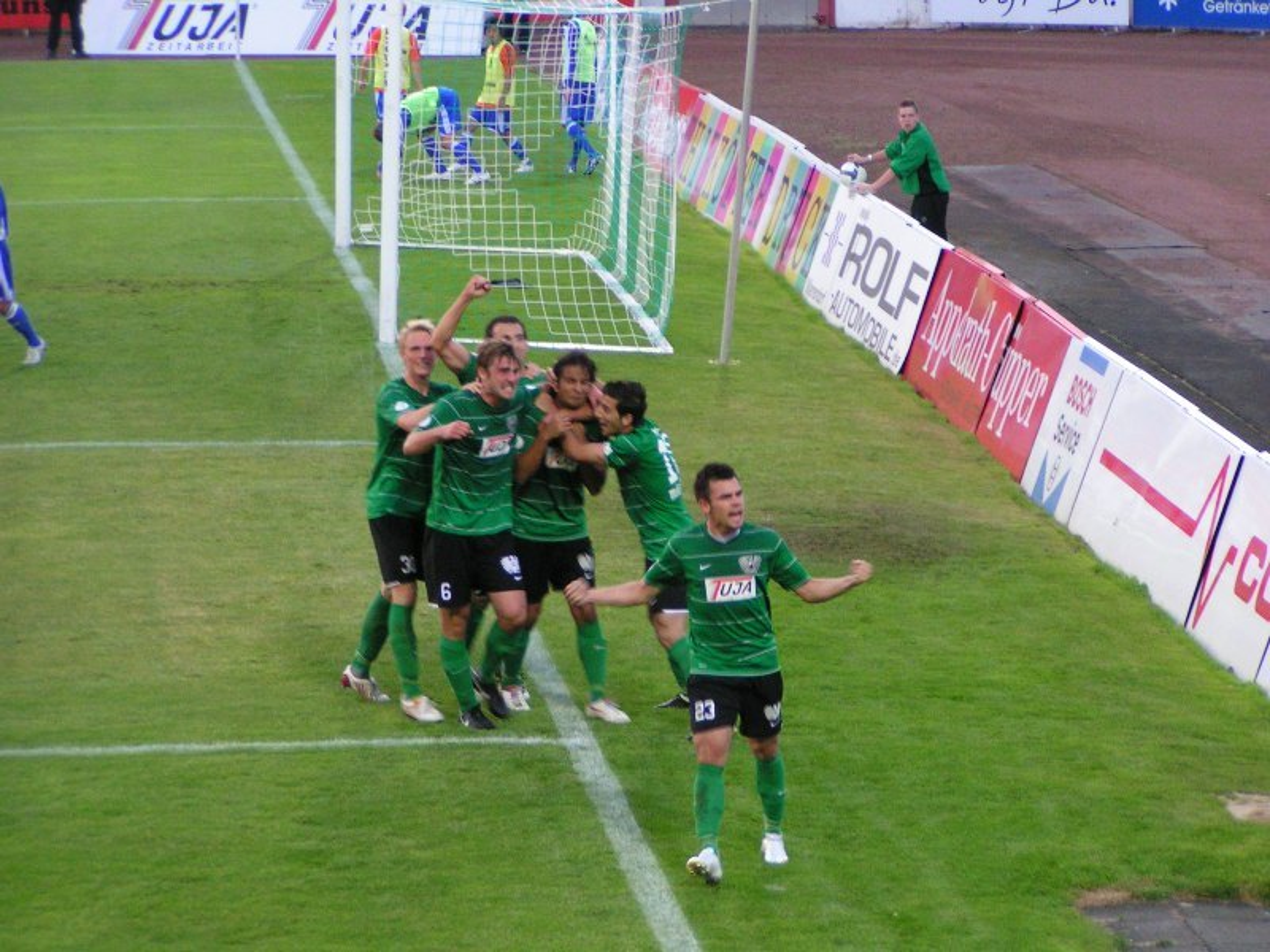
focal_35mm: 172
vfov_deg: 8.6
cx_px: 635
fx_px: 6310
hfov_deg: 11.5
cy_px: 476
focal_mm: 26.3
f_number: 3.5
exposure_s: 1/80
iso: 200
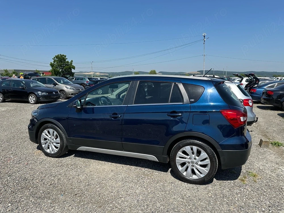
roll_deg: -0.8
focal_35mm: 24
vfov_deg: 56.8
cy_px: 106
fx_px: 197
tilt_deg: -9.8
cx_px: 142
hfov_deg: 71.6
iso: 80
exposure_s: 1/4184
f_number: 1.78
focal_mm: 6.86
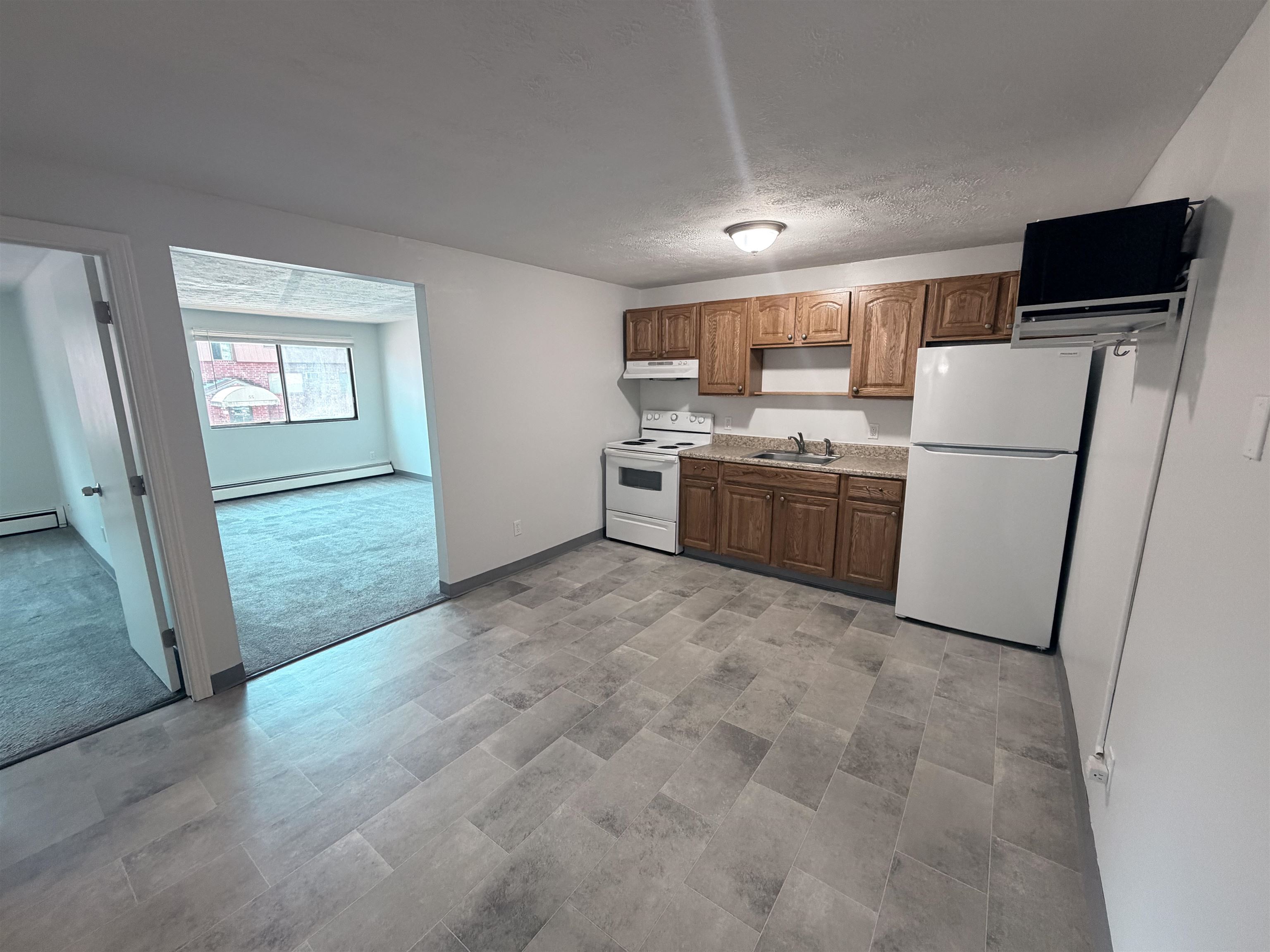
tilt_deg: -11.1
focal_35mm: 14
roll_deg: +0.2
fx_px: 514
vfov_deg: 85.7
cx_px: 635
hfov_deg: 102.1
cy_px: 476
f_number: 2.2
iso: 250
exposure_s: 1/120
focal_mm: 2.22
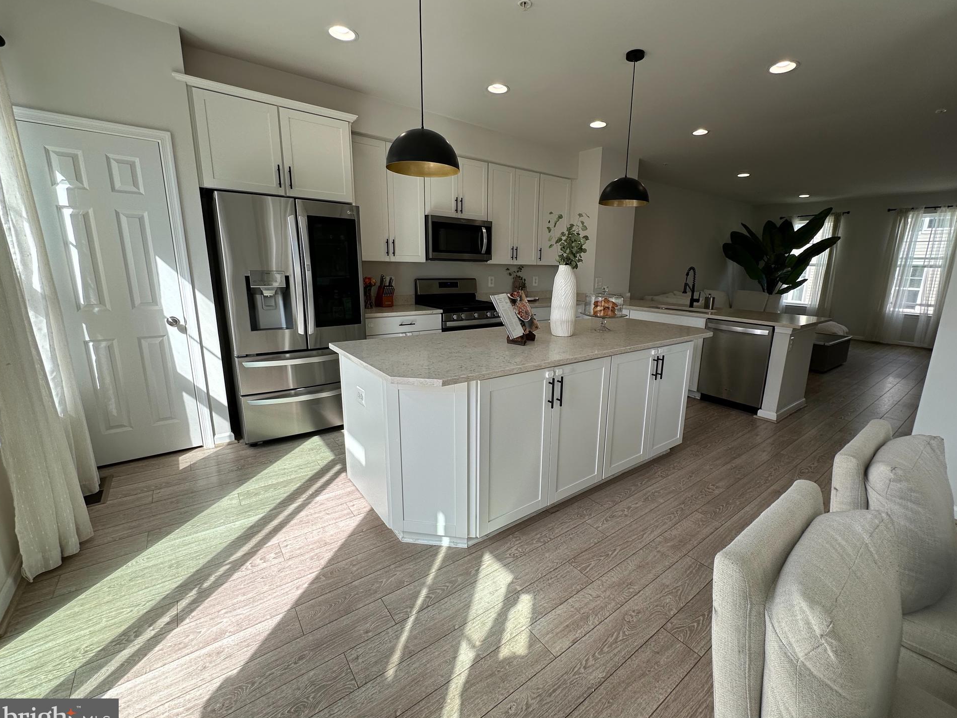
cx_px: 506
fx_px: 415
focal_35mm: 15
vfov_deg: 81.8
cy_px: 355
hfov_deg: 98.1
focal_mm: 2.22
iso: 40
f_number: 2.2
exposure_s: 1/231
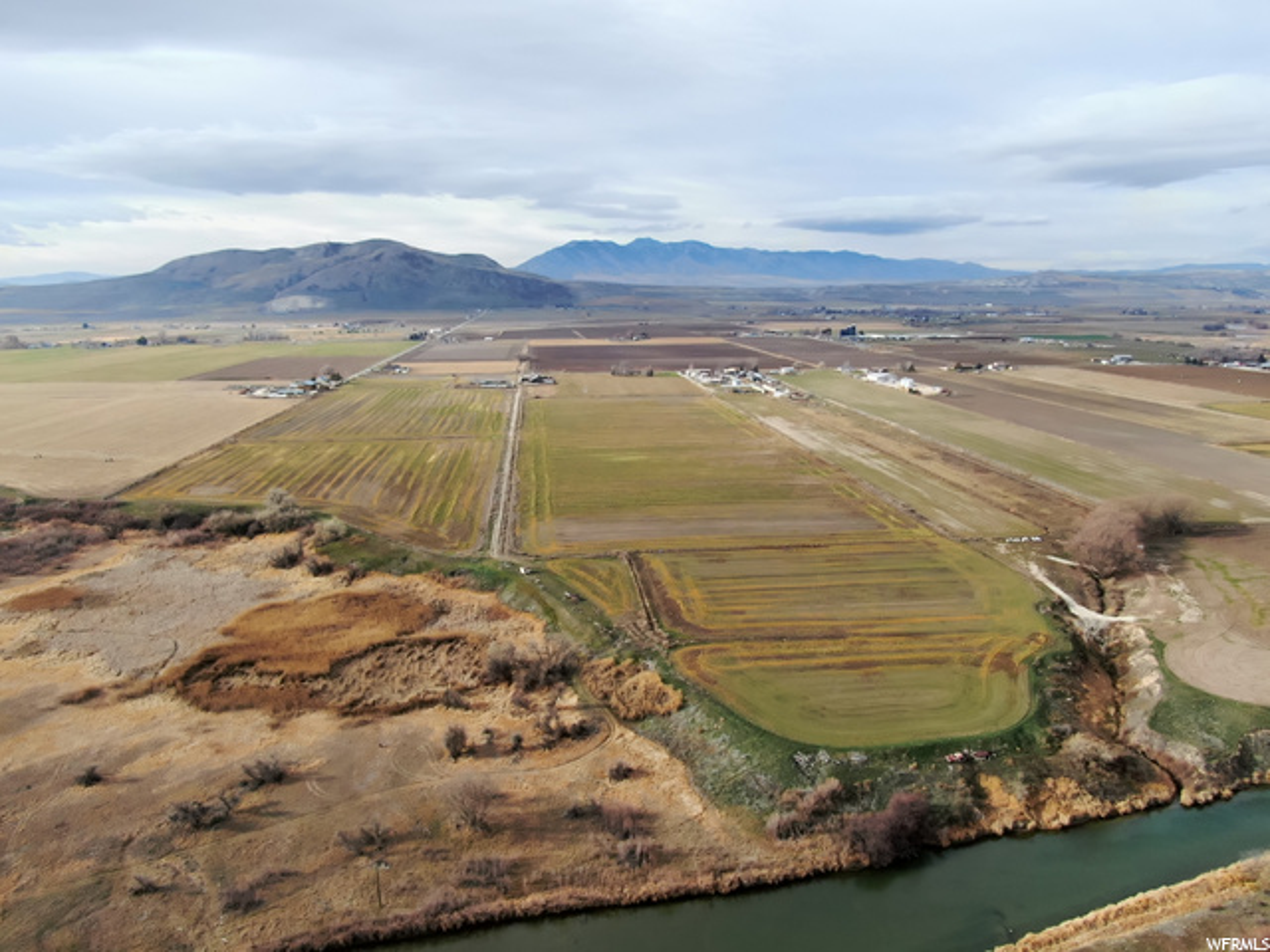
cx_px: 635
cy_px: 476
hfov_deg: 71.6
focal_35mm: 24
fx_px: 881
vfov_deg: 56.8
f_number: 2.8
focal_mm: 4.39
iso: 400
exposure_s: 1/800
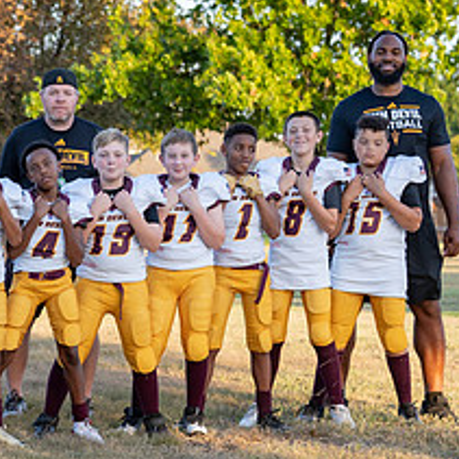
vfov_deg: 11.9
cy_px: 380
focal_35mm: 146
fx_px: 2190
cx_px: -158
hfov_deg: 11.6
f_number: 2.5
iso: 100
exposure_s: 1/400
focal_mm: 50
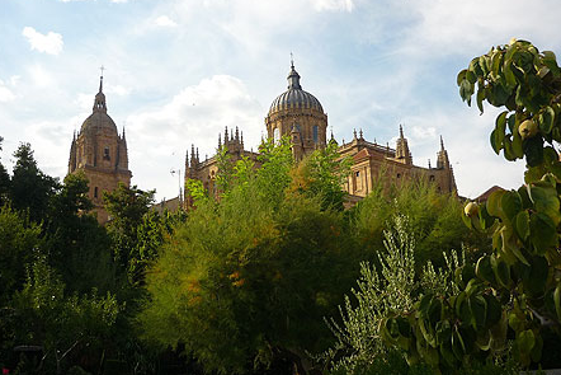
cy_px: 177
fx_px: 577
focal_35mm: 37
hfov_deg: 51.9
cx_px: 280
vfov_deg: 36.0
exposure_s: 1/125
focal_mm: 5.5
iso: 100
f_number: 8
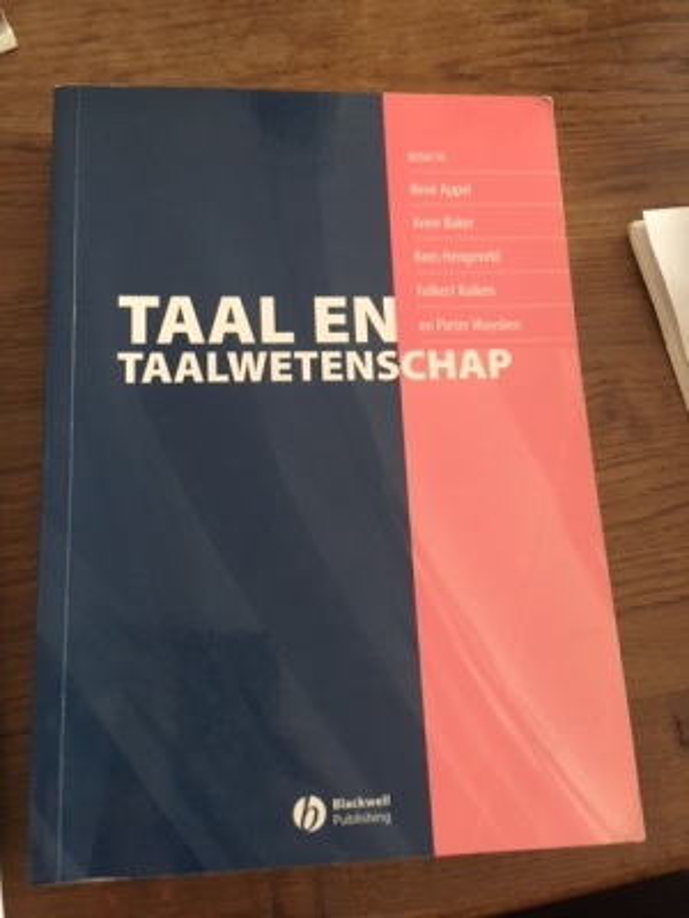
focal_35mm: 29
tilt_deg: -76.9
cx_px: 344
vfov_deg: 61.7
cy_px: 459
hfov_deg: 48.2
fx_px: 770
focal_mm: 4.15
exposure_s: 1/17
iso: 500
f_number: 2.2
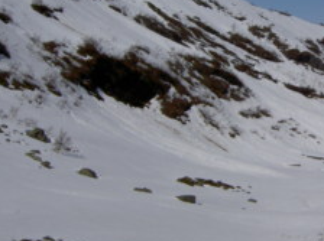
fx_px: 757
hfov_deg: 23.0
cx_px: 336
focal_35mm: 81
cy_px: 96
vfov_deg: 18.1
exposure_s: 1/2000
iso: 50
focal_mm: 5.6
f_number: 4.7
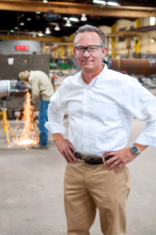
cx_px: 78
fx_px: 342
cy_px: 118
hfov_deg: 25.7
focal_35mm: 52
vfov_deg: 37.9
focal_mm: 35
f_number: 2.8
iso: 500
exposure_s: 1/80
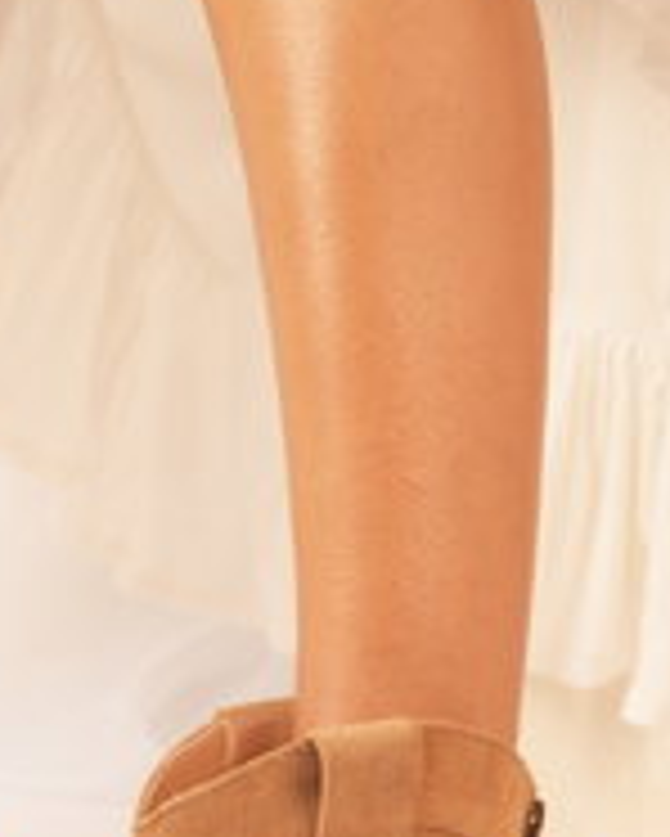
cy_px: 670
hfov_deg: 10.2
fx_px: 3740
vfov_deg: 12.7
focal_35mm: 151
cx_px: -4
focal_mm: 50
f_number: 7.1
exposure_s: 1/125
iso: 500
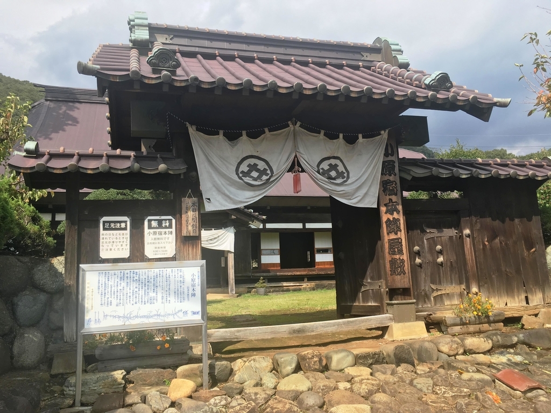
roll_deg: +2.1
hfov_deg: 61.7
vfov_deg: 48.2
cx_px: 276
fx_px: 462
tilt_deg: +10.9
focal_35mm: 29
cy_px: 206
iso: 25
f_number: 2.2
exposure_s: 1/810
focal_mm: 4.15
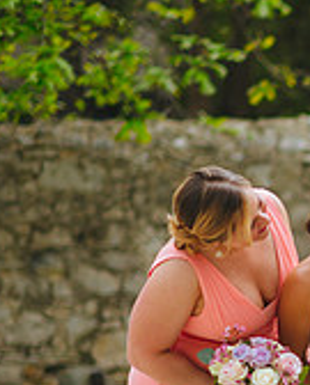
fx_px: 3145
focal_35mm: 275
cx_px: 615
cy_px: 399
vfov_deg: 7.0
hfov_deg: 5.5
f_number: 1.8
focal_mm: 85
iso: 200
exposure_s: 1/2500
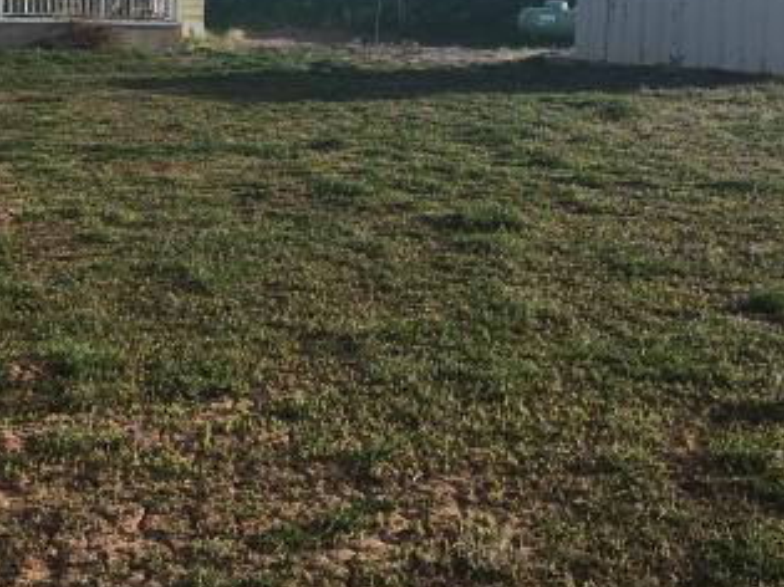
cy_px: 62
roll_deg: -2.0
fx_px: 1336
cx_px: 231
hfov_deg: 32.3
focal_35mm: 59
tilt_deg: -4.5
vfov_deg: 24.1
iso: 25
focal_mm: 4.15
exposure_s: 1/1241
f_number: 2.2
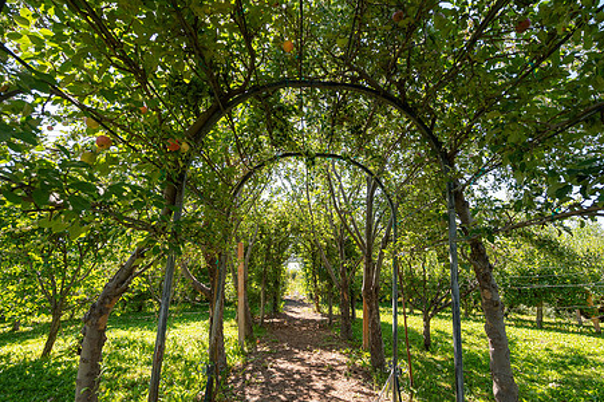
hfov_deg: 90.0
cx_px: 316
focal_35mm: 18
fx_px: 302
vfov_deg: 67.3
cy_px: 208
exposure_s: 1/125
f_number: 5.6
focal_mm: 14
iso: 100
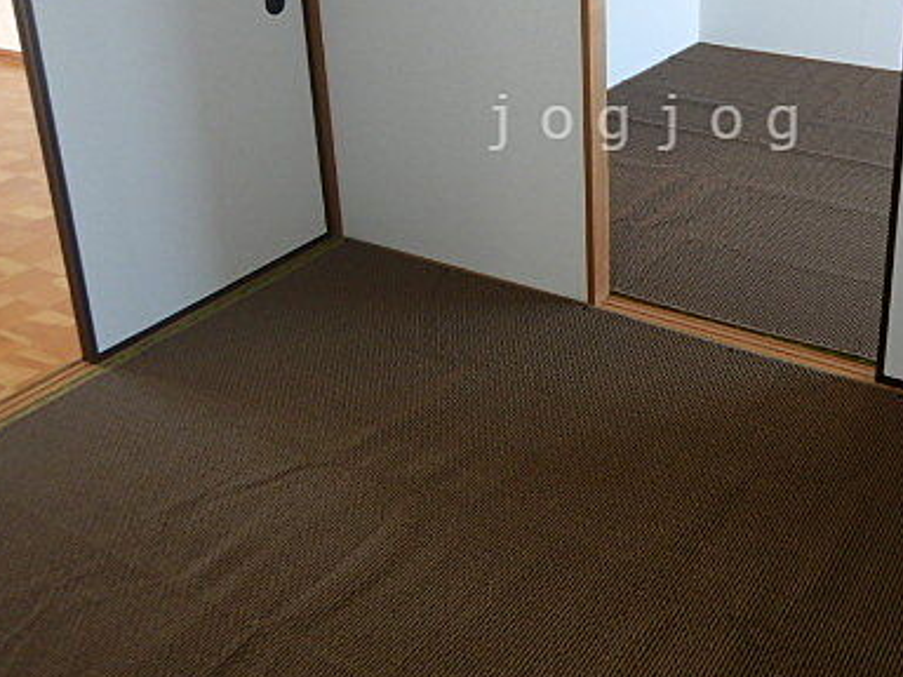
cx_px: 649
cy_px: 122
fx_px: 1043
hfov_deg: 45.6
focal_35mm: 40
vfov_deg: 34.7
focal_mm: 4.3
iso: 125
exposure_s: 1/30
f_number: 2.8
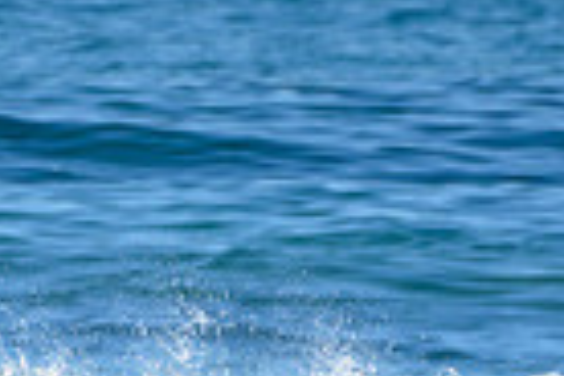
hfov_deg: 0.8
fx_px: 40229
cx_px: 329
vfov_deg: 0.5
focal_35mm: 2568
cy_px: 680
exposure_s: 1/2000
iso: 280
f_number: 5.6
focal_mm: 500
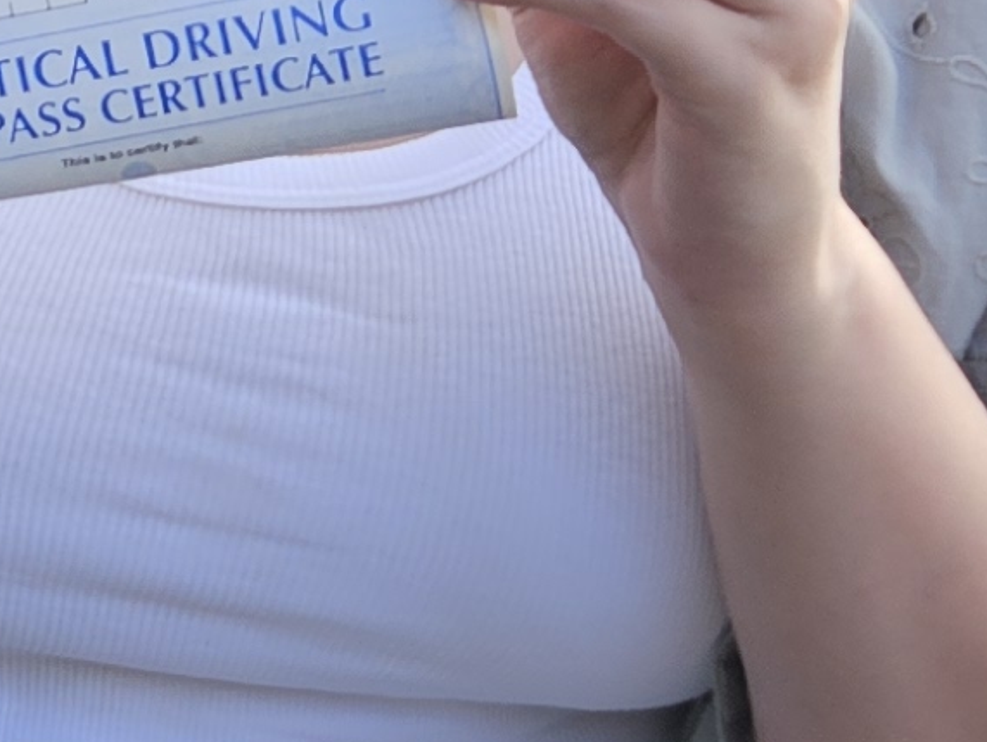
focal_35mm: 161
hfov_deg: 11.3
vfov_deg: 9.0
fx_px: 4593
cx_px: -883
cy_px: -292
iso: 25
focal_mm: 5.4
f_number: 1.8
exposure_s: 1/308
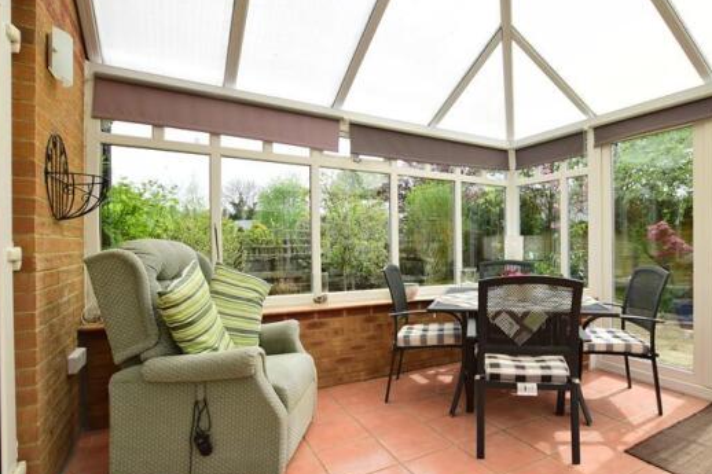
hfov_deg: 85.7
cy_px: 244
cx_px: 432
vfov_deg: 64.5
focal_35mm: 19
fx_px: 376
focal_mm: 10
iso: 400
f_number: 9
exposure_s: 1/320
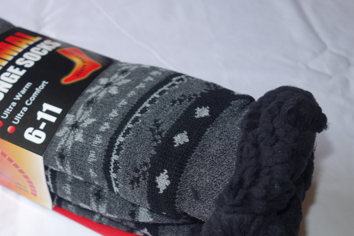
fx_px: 384
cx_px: 110
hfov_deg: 48.5
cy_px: 152
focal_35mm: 39
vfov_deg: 34.0
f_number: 2.8
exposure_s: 1/100
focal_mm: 10.4
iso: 125
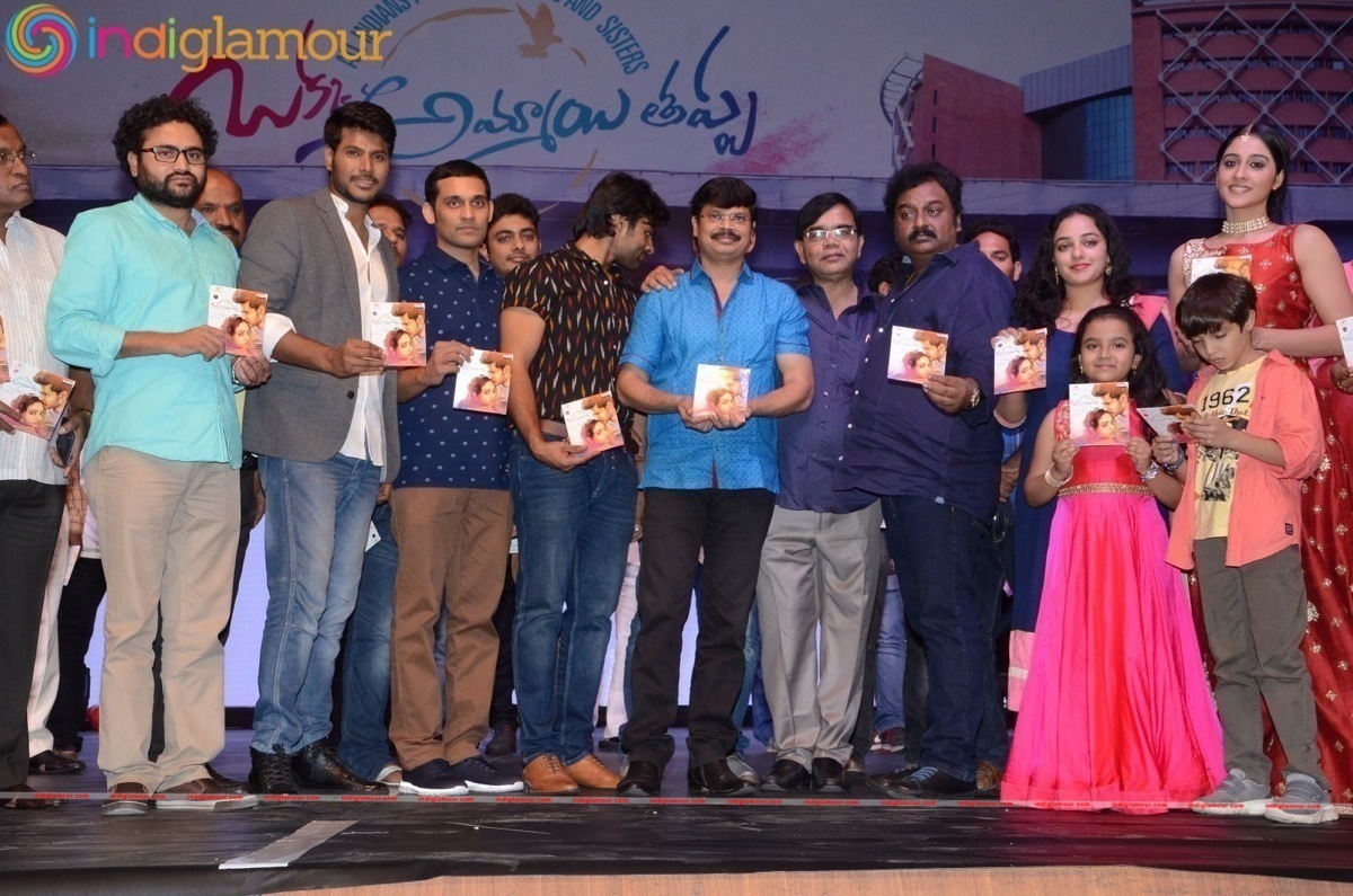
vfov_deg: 23.7
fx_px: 2138
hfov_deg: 35.1
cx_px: 676
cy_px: 448
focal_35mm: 57
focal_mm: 38
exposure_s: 1/125
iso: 1250
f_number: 7.1
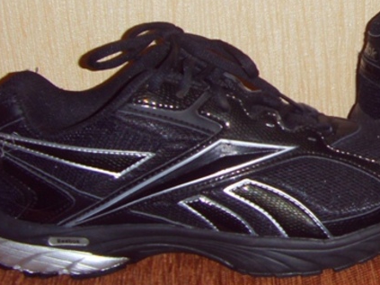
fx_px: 911
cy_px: 70
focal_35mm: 83
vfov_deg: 17.7
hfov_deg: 22.8
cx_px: 365
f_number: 3.5
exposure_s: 1/45
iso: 100
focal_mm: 6.6
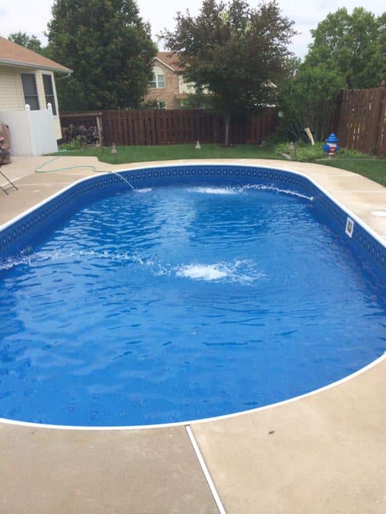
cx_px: 193
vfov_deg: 60.0
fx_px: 446
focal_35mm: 30
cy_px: 257
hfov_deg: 46.8
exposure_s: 1/1709
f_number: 2.2
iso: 32
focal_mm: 4.12
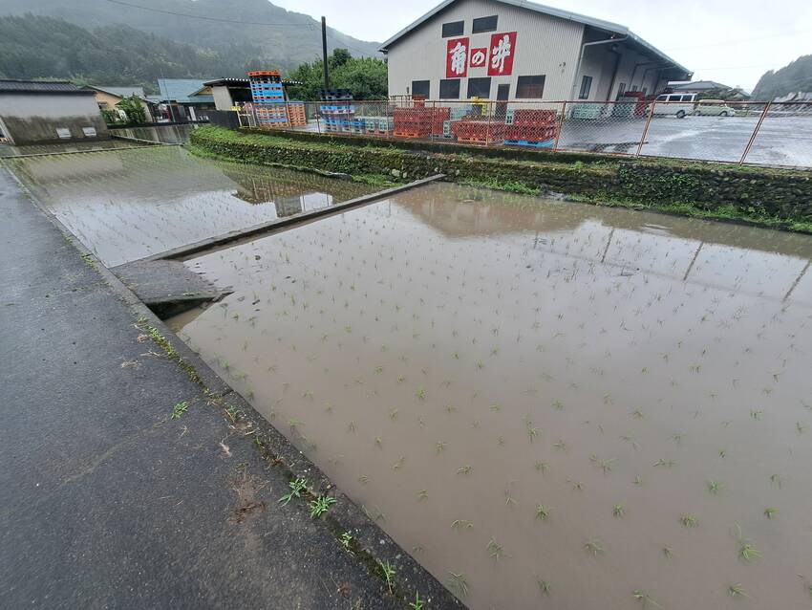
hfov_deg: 106.2
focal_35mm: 13
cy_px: 305
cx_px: 406
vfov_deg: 89.9
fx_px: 305
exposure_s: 1/119
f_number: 2.2
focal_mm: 1.74
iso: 50
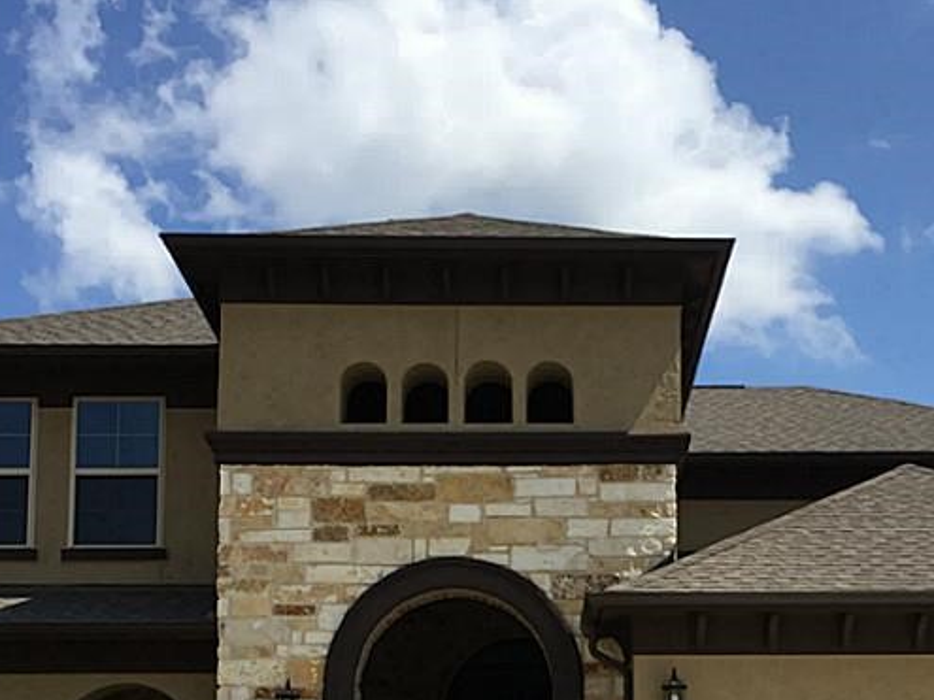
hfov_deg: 32.1
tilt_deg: +8.5
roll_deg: -0.6
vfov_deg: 23.3
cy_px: 721
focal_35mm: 60
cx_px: 543
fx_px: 1619
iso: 32
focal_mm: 4.15
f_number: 2.2
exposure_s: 1/2639
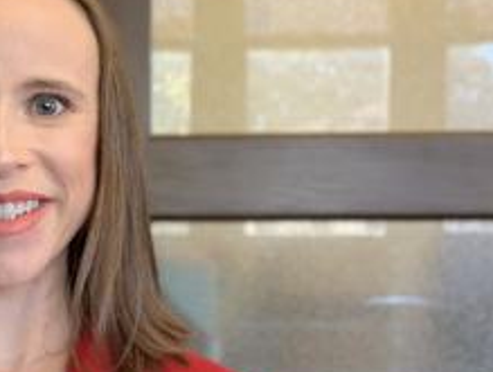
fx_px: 999
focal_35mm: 70
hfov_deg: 26.6
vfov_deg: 21.0
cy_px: 232
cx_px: 27
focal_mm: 2.87
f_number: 2.2
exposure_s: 1/60
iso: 200
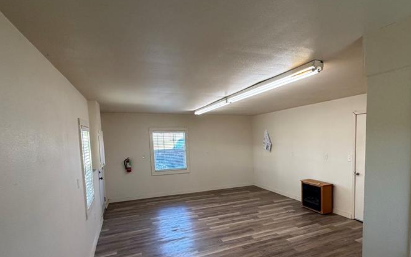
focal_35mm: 23
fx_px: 258
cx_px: 268
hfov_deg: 75.2
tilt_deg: -5.8
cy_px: 161
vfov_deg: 52.4
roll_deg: +0.6
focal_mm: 2.22
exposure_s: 1/120
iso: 250
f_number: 2.2
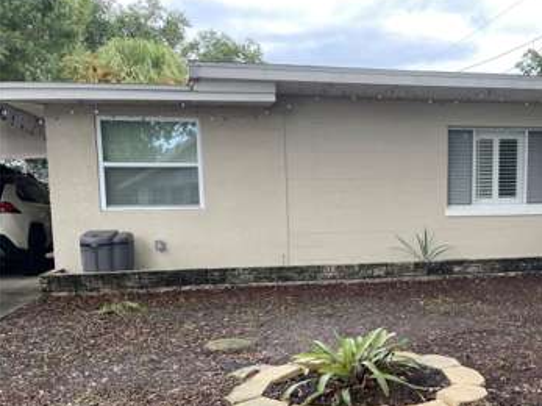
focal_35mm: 36
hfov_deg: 50.2
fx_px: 563
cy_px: 259
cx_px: 373
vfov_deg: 39.3
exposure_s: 1/381
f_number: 1.6
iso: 32
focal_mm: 4.2
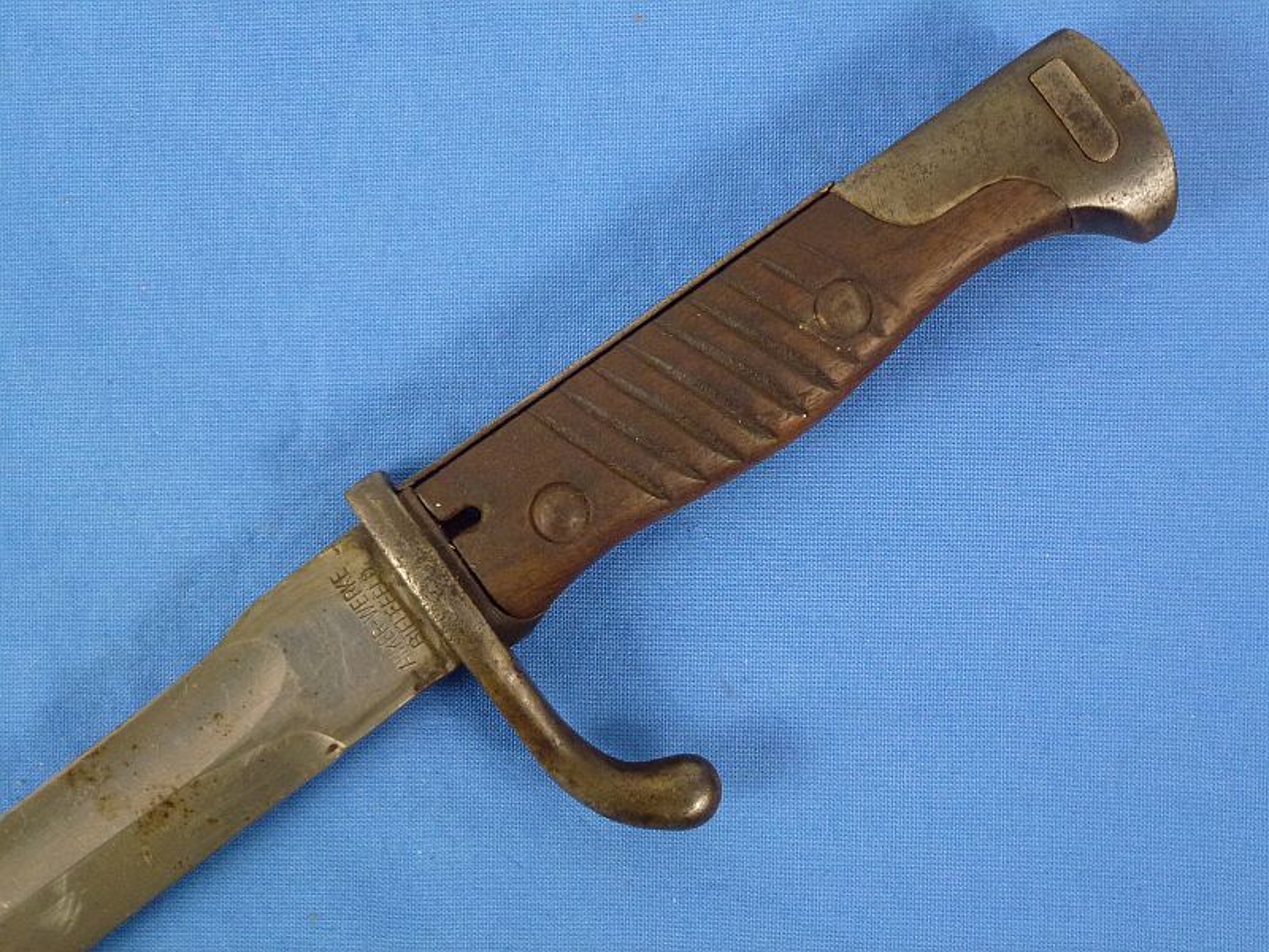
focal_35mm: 52
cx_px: 634
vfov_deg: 28.0
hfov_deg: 36.8
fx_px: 1906
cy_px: 476
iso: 400
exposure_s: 1/80
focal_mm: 9.4
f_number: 4.3
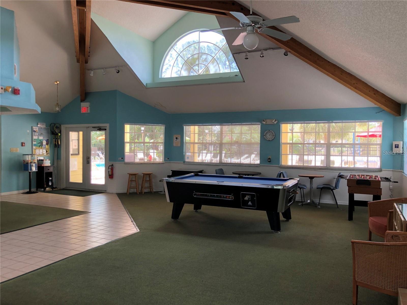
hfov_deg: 63.4
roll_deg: -0.5
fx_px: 329
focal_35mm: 28
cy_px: 152
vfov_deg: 49.7
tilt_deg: -2.2
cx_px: 204
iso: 32
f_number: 1.8
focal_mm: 3.99
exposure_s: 1/120
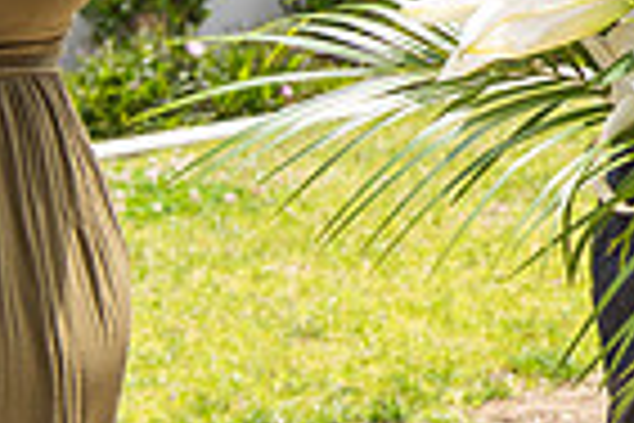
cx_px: 1178
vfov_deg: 7.7
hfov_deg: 11.0
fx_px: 3046
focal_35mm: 173
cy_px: -268
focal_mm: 42
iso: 250
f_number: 5.6
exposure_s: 1/400
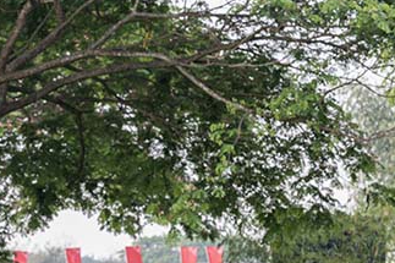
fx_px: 2281
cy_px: 254
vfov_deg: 6.6
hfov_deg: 9.8
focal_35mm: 208
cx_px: 26
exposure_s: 1/2500
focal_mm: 70
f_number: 5
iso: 3600
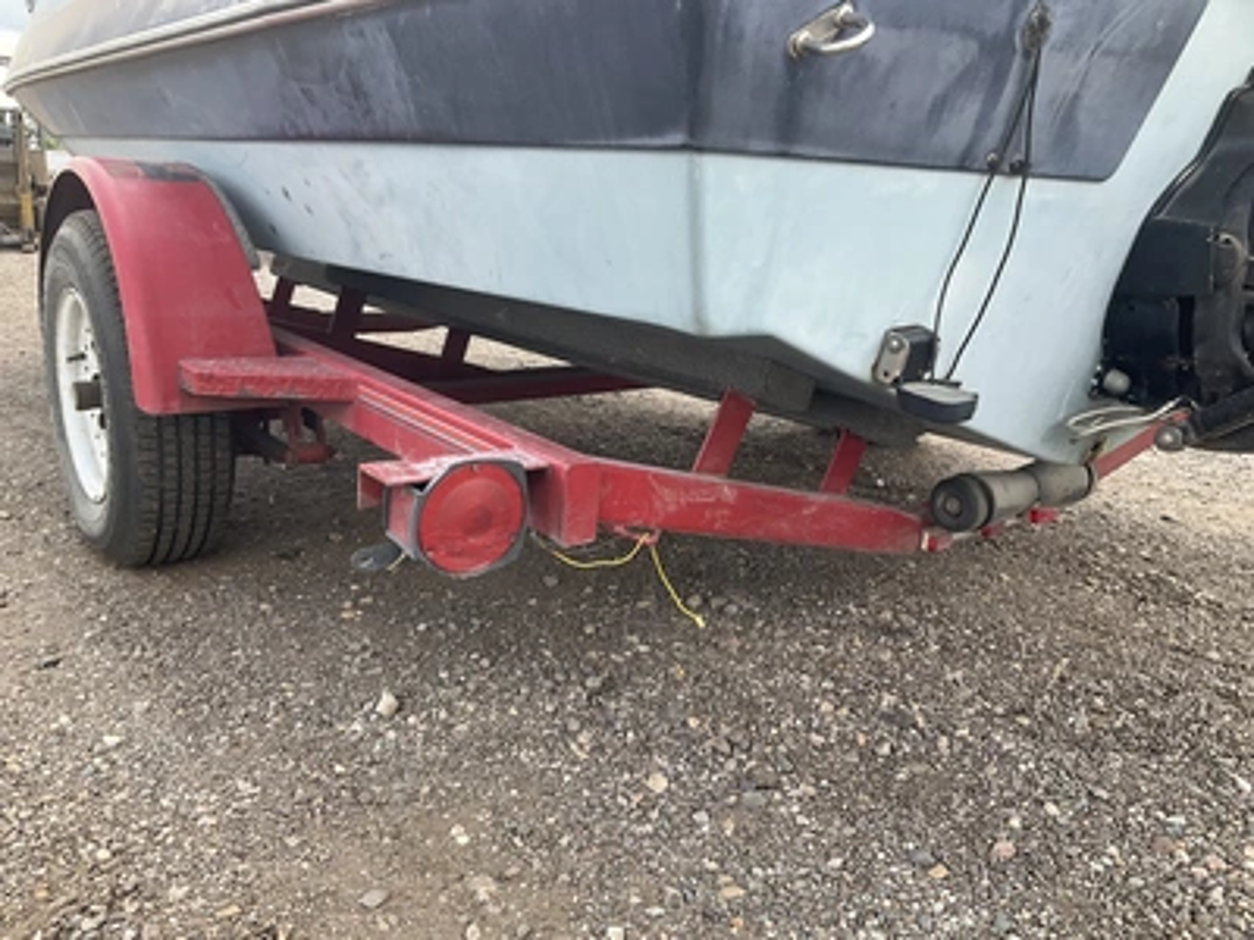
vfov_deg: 48.2
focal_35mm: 29
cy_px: 470
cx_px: 627
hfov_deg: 61.7
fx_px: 1051
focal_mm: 3
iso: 25
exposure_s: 1/318
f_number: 1.8
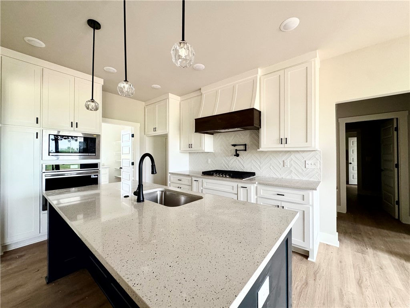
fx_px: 166
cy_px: 154
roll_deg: +0.1
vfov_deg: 85.7
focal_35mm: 14
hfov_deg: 102.1
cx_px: 205
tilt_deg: +0.6
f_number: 2.2
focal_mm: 2.22
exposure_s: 1/91
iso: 320
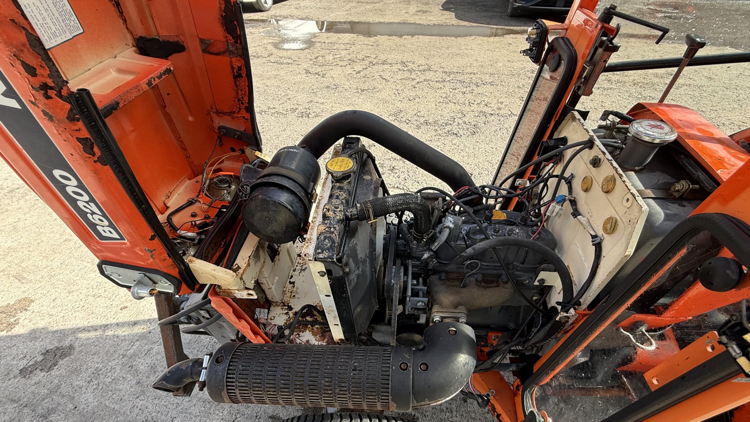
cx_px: 392
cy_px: 280
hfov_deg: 99.3
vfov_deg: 65.4
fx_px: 318
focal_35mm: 16
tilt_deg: -47.1
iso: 64
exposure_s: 1/205
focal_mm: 2.22
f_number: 2.2
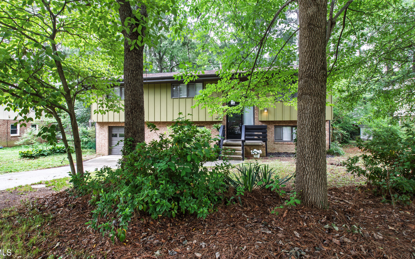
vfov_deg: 71.2
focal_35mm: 16
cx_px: 206
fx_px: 181
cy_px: 121
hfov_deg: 97.8
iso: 100
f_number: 8
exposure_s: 1/10
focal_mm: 10
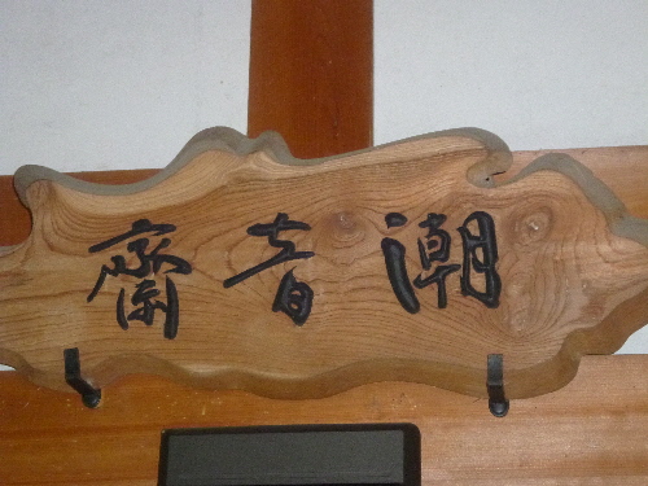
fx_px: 1498
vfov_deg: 18.4
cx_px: 324
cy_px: 243
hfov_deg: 24.4
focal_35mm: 80
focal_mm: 14.3
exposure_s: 1/30
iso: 800
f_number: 4.6
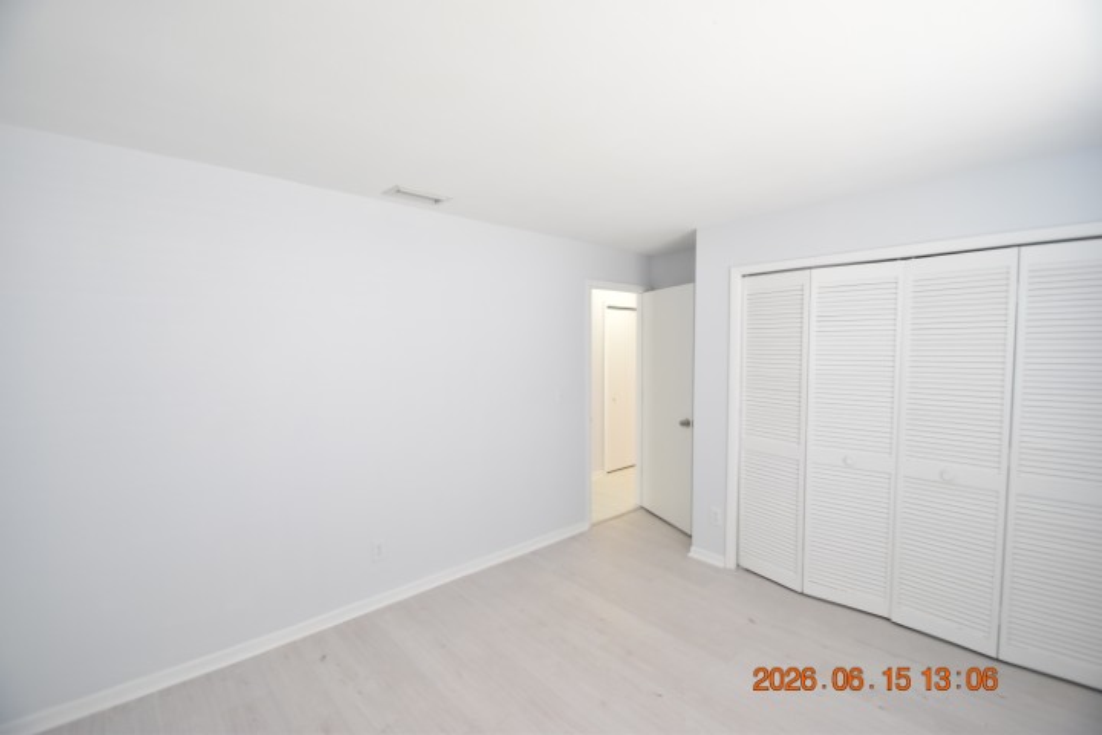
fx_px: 459
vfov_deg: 77.3
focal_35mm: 15
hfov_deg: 100.4
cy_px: 368
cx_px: 551
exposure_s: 1/60
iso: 800
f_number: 3.5
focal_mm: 10
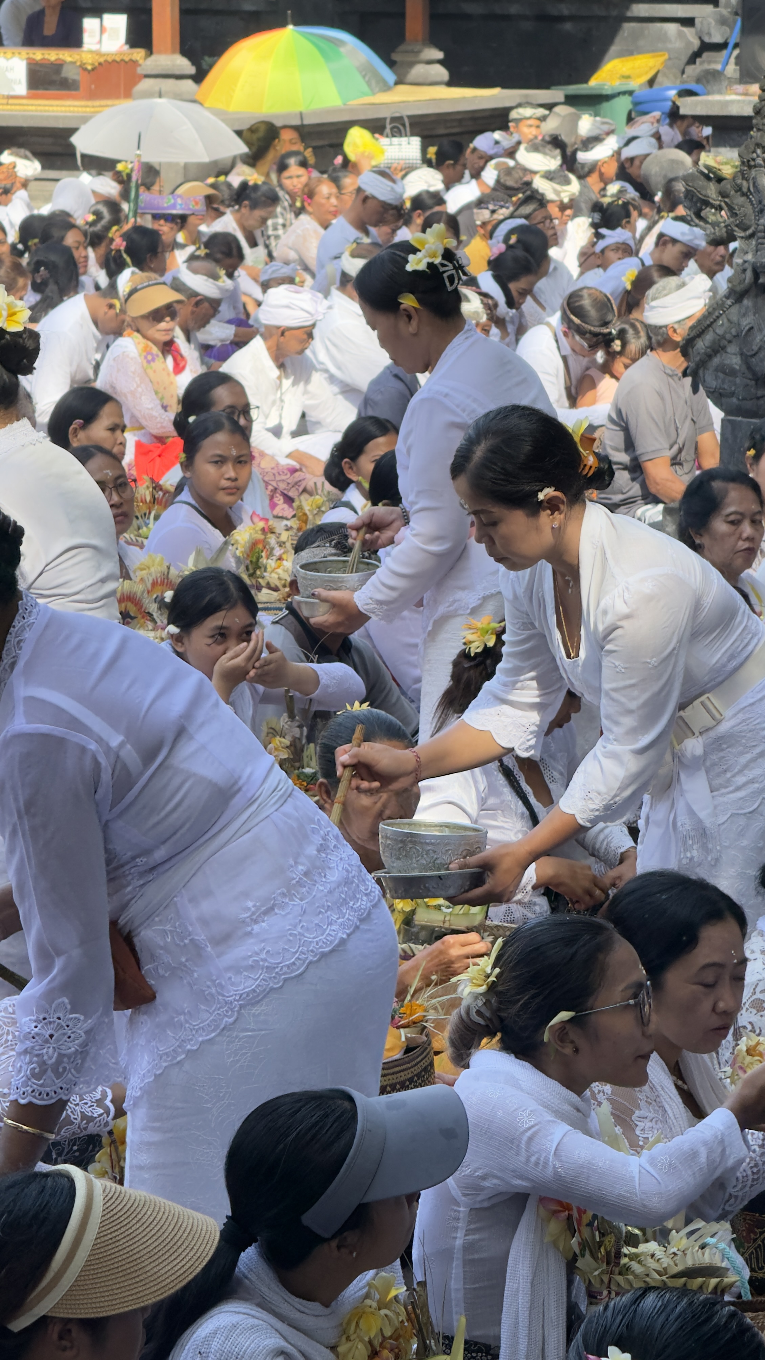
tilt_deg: -8.9
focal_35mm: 131
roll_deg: -1.1
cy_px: 679
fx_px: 4725
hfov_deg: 9.3
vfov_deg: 16.4
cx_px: 322
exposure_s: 1/141
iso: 64
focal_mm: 15.66
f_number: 2.8
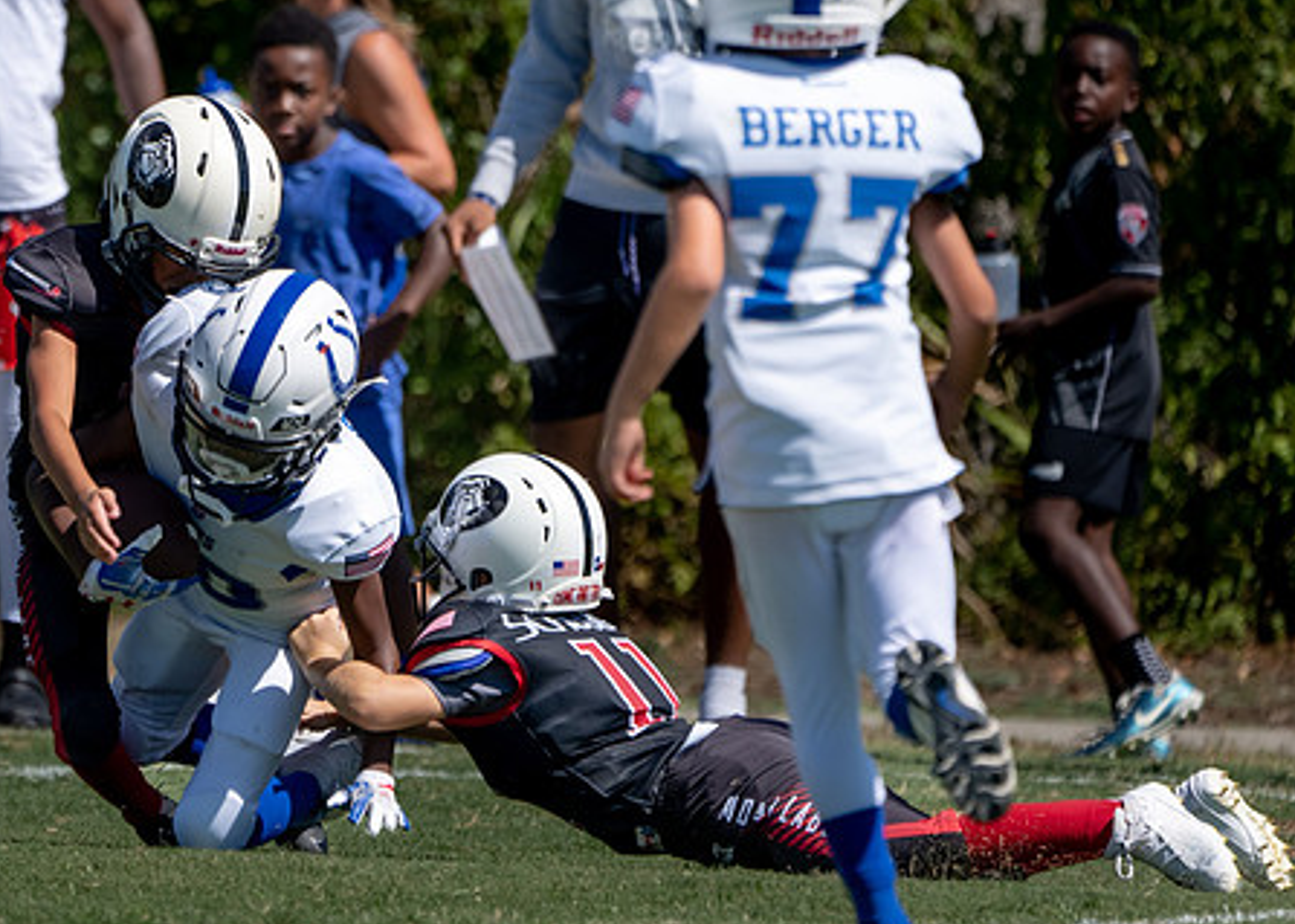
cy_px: 292
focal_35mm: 838
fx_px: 30812
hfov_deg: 2.4
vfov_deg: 1.7
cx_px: 167
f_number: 5.6
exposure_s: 1/1250
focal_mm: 400
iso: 200
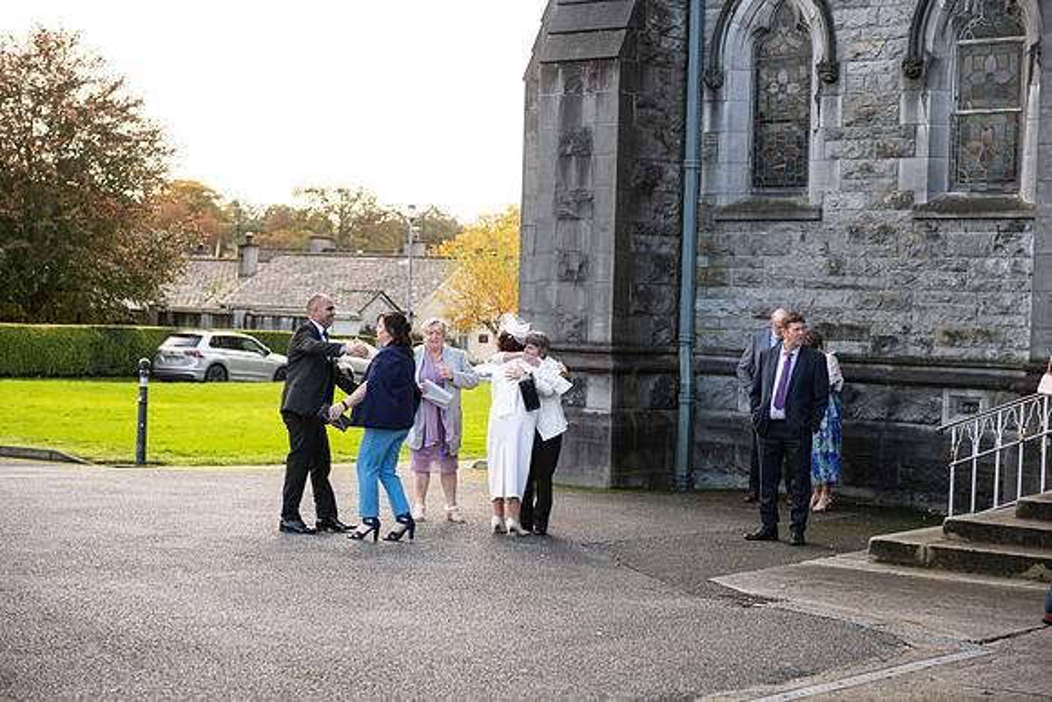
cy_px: 351
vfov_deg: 19.5
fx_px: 2046
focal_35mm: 70
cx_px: 526
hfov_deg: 28.8
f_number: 3.5
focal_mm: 70
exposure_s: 1/800
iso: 320
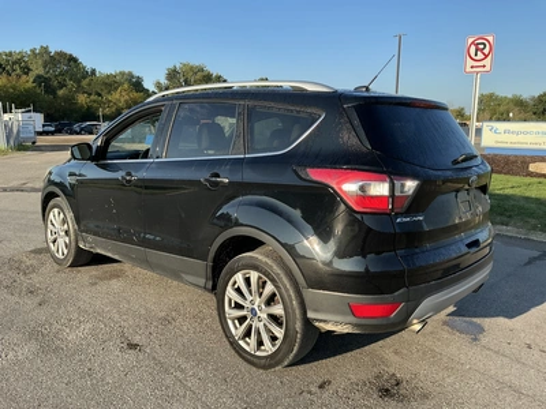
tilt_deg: -7.8
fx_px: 442
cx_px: 273
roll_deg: -1.3
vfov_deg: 49.7
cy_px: 204
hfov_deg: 63.4
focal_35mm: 28
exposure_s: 1/709
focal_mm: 3
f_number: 1.8
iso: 25
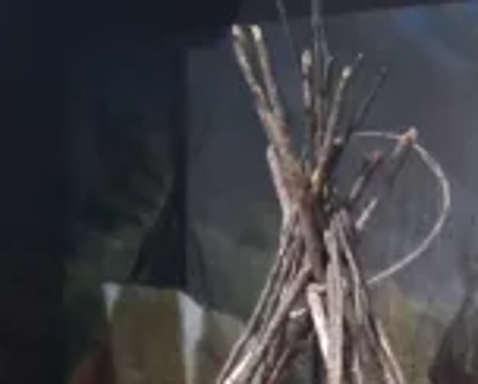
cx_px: 785
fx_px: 1572
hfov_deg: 15.5
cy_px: 661
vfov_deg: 12.8
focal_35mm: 111
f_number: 1.8
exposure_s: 1/30
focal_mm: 3.98
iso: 500
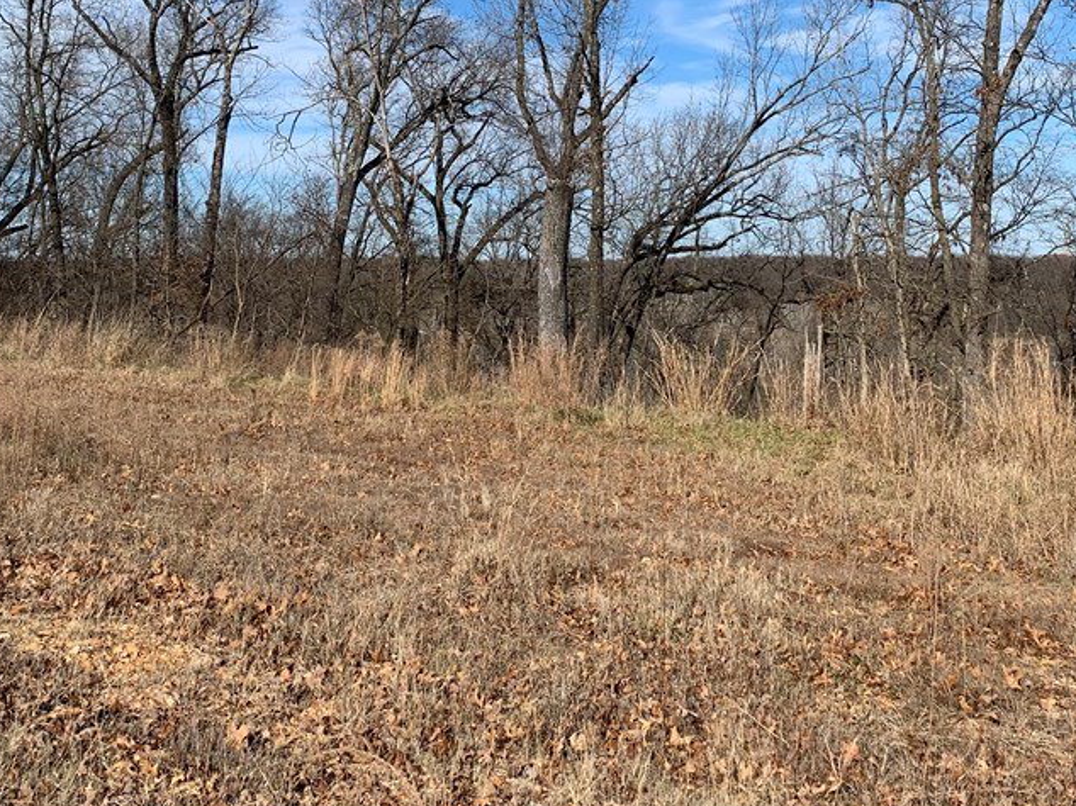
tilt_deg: +5.6
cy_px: 175
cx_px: 548
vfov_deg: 33.4
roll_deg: +0.2
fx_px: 1305
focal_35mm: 42
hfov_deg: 44.8
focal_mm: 4.25
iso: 25
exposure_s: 1/2421
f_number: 1.8
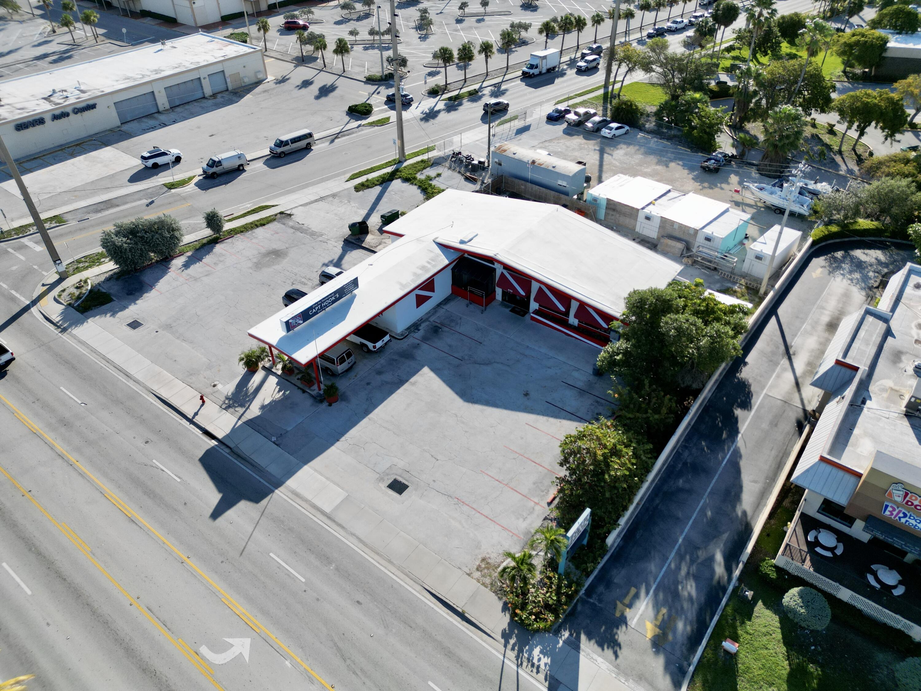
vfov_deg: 56.8
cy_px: 346
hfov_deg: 71.6
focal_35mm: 24
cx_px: 460
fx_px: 639
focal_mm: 6.72
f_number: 1.7
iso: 200
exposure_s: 1/3000
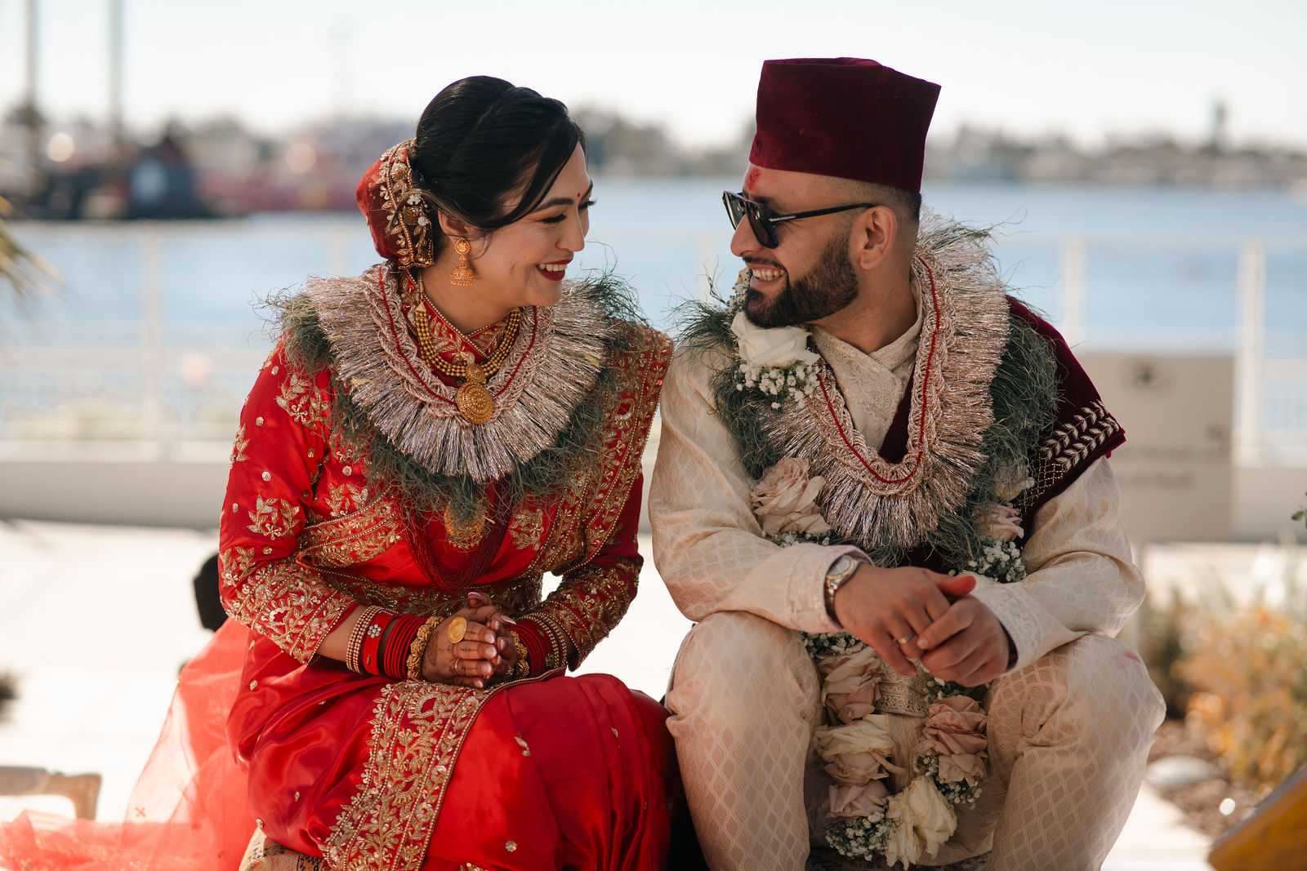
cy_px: 436
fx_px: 3086
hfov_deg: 23.9
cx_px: 654
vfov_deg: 16.1
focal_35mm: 85
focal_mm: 85
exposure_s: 1/1000
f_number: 2.2
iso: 100
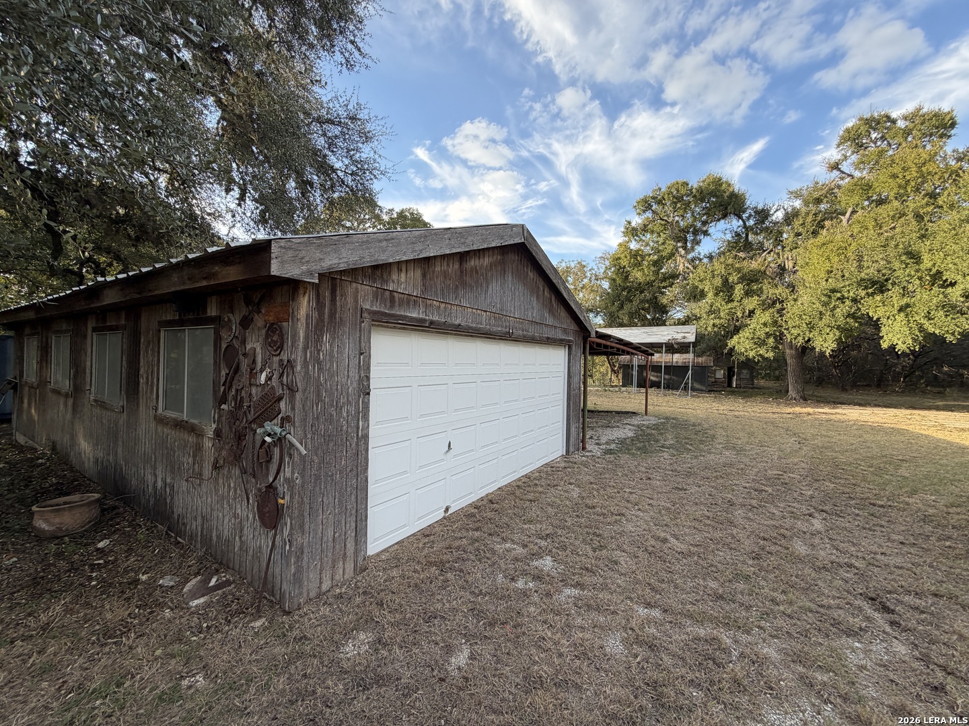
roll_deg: -1.7
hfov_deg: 102.1
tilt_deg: +0.4
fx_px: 392
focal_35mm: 14
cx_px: 484
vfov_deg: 85.7
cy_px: 363
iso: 50
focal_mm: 2.22
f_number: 2.2
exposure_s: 1/335
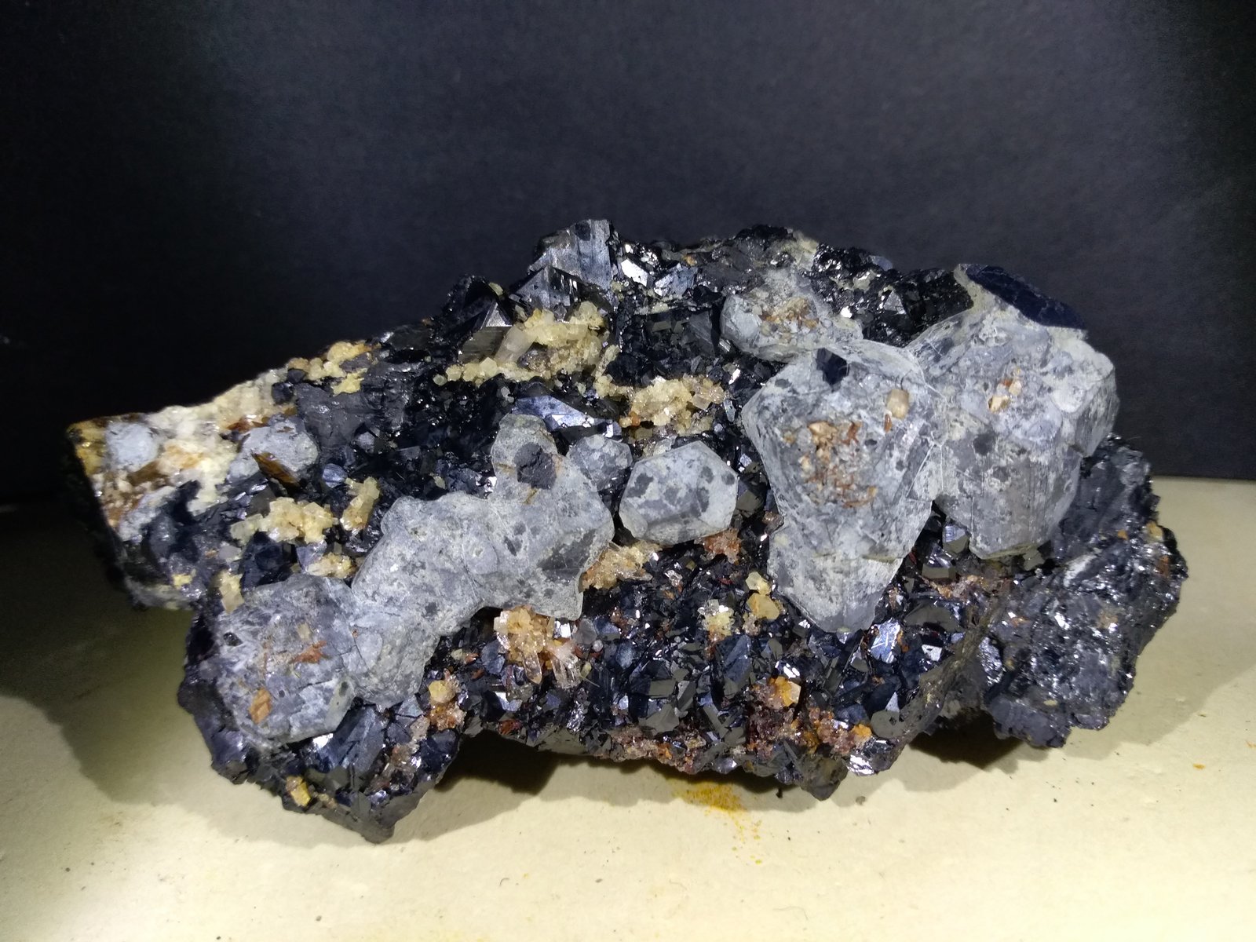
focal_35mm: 26
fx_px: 943
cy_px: 471
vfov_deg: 53.1
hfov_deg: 67.3
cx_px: 628
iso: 255
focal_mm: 3.54
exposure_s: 1/33.3
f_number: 2
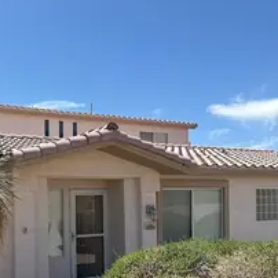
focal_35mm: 42
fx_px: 382
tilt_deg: -0.2
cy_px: 200
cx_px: 58
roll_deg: +0.3
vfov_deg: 39.2
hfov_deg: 38.6
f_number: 1.78
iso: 80
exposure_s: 1/4184
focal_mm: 6.86
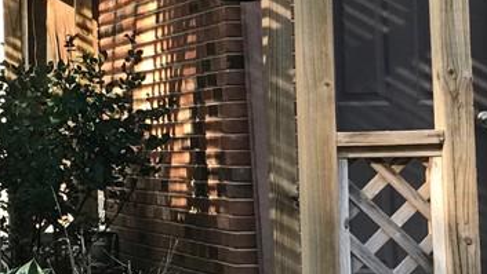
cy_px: -52
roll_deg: +0.9
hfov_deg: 11.5
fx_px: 2326
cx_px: -212
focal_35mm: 180
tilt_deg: +5.3
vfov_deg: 6.7
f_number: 2.8
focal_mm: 6.6
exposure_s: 1/60
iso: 25
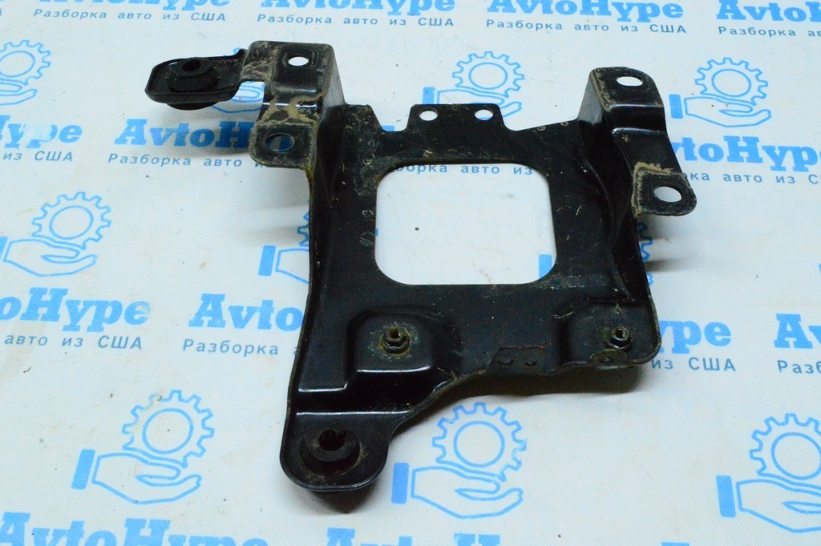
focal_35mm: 44
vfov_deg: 30.8
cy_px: 273
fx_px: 991
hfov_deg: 45.0
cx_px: 410
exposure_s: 1/60
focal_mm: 29
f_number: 29
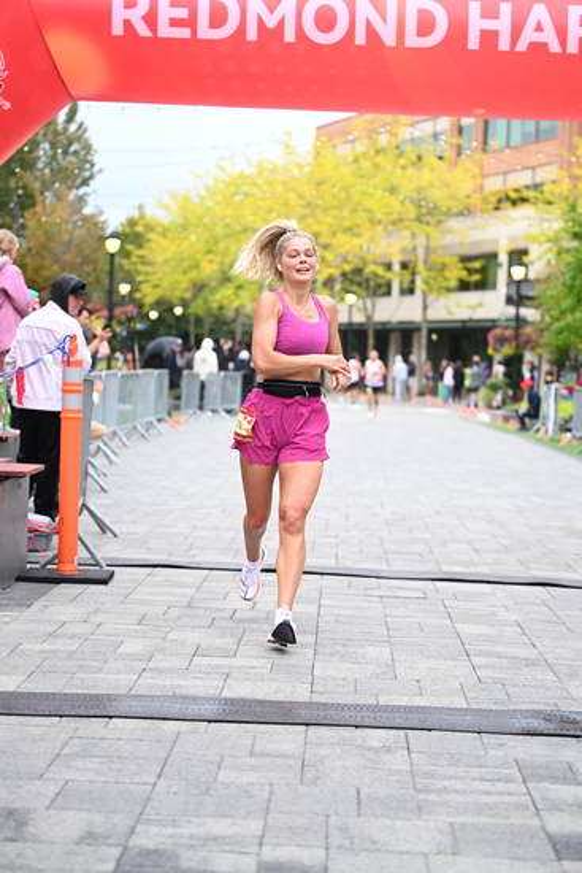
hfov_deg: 19.5
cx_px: 291
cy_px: 436
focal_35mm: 70
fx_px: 1696
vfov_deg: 28.8
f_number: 2.8
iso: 1250
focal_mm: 70
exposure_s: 1/1600
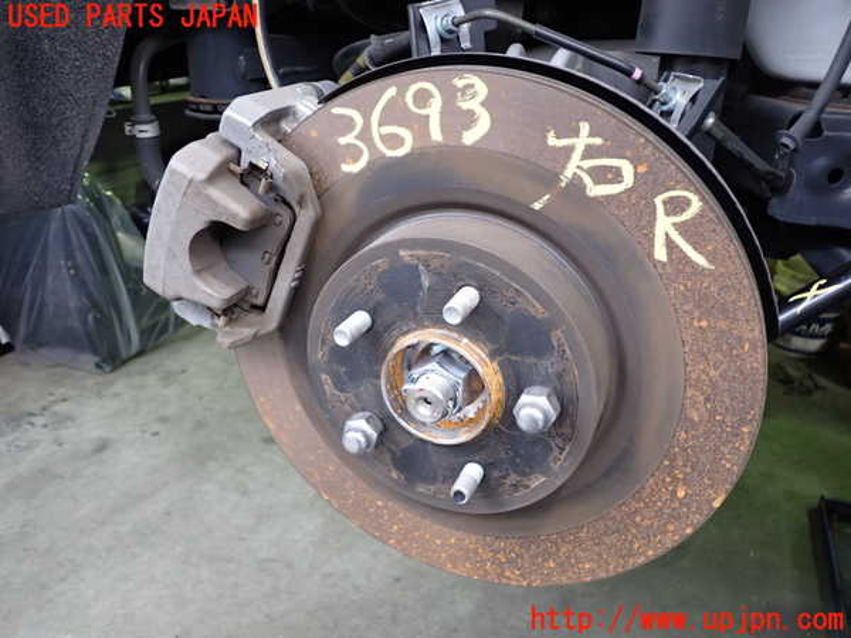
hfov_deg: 60.0
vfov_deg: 46.8
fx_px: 738
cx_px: 426
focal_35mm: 30
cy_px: 319
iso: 200
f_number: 2.3
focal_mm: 5.4
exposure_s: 1/30
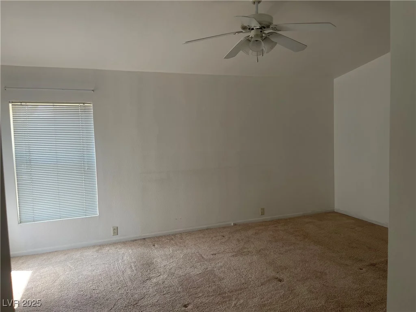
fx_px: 300
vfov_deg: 54.9
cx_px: 208
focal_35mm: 25
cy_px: 156
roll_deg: +0.7
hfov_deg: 69.4
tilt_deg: -4.1
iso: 50
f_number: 1.6
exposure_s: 1/121
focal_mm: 5.1
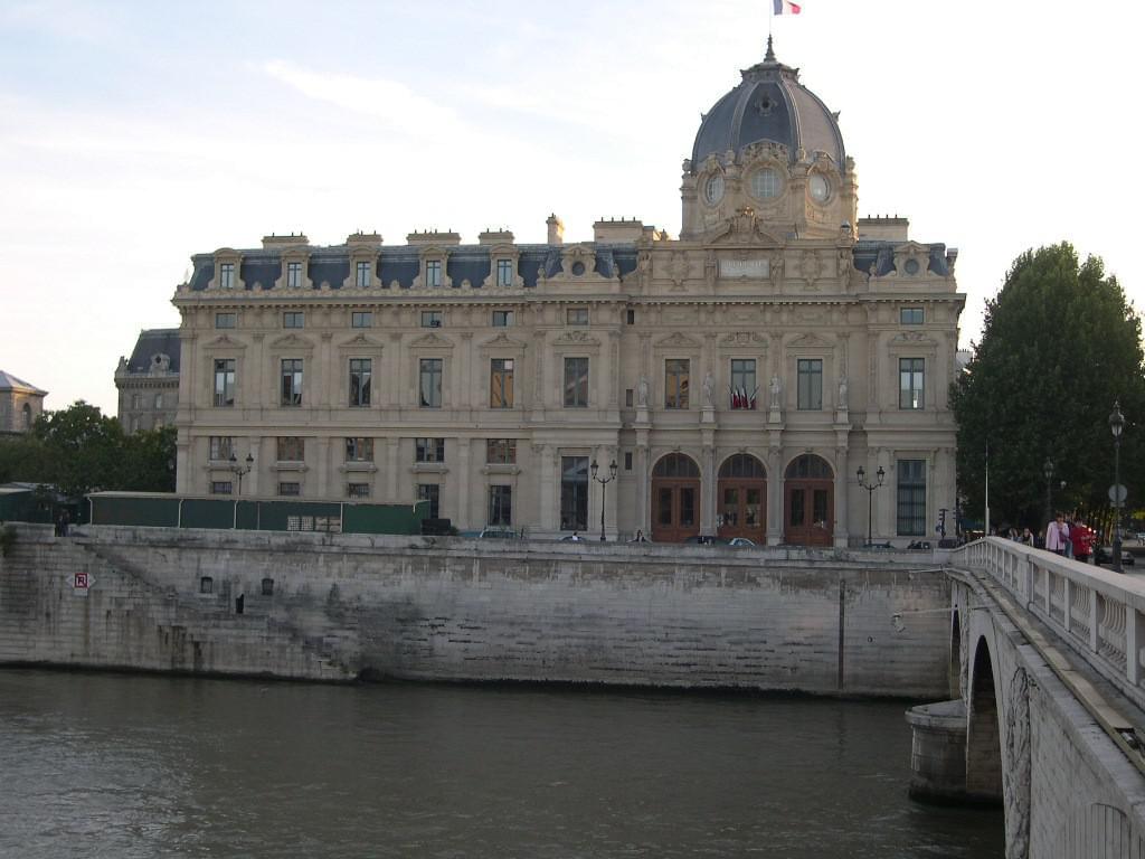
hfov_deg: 40.4
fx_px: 1555
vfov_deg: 30.9
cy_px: 430
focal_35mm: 47
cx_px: 572
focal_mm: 10.1
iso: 100
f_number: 3.1
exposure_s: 1/214
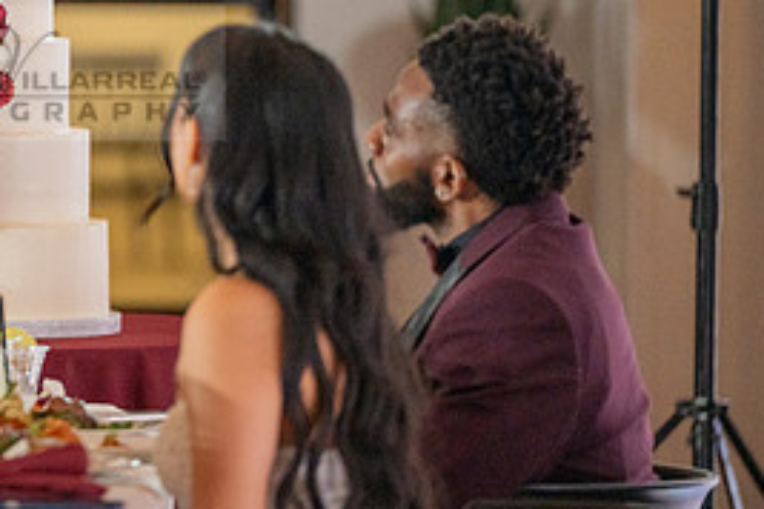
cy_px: 73
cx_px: -17
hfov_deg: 4.7
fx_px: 9210
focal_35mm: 434
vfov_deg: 3.2
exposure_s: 1/320
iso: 1600
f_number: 2.8
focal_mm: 200
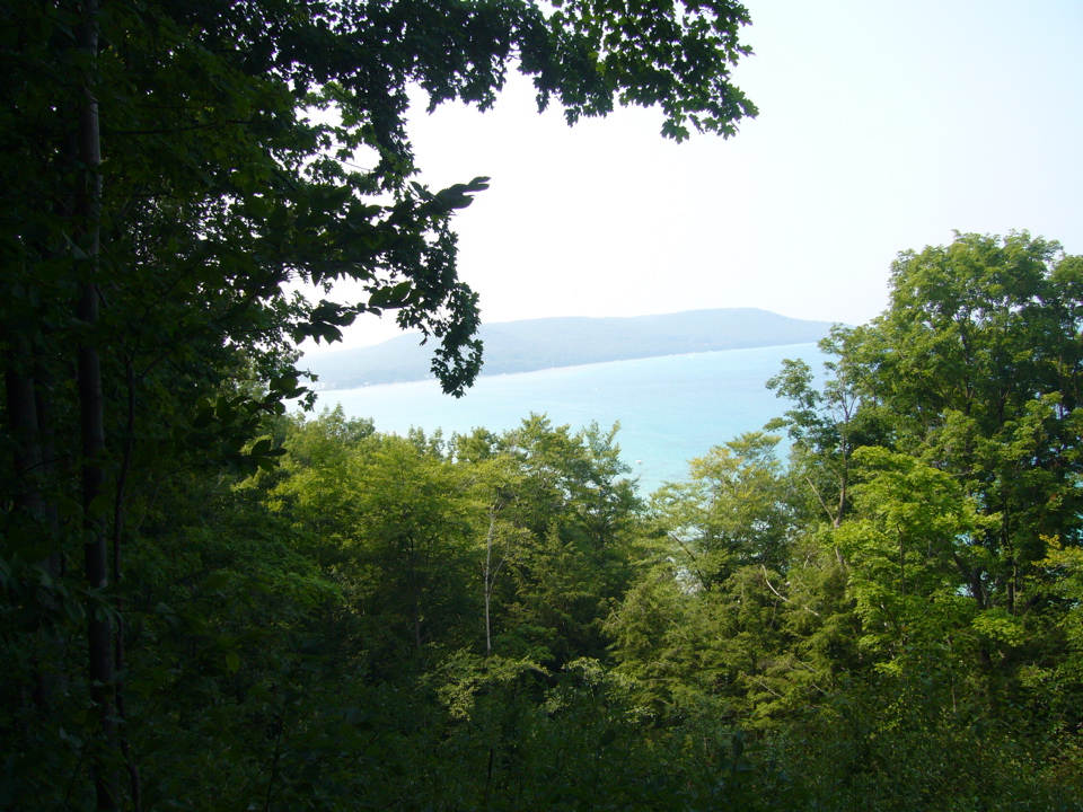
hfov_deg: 52.6
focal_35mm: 35
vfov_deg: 40.7
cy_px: 406
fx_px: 1095
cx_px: 542
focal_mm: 5.8
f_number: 5.6
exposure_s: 1/160
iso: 80
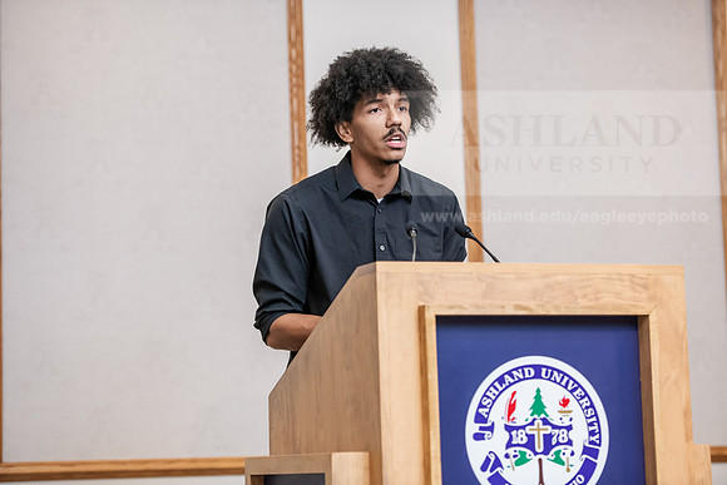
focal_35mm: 100
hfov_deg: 20.4
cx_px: 364
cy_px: 242
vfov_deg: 13.7
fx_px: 2020
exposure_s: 1/200
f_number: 3.2
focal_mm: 100
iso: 2500
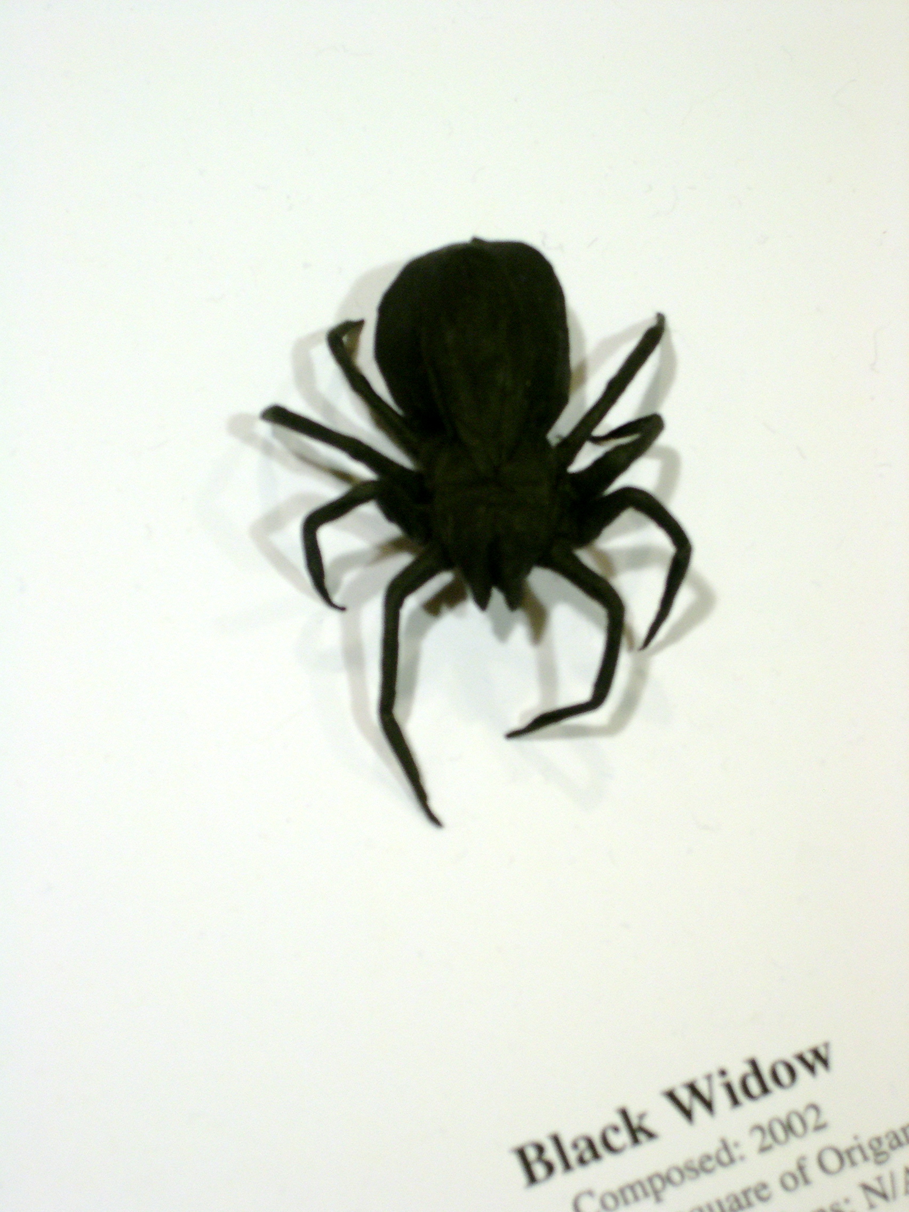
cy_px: 606
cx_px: 454
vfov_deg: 20.2
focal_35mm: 97
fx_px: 3396
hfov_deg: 15.2
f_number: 4.6
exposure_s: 1/71.8
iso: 100
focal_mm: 20.5
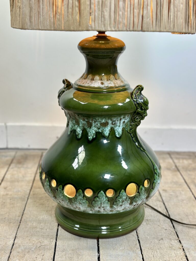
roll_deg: -1.3
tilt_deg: -16.1
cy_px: 130
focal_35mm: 48
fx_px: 362
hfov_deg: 30.3
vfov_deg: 39.7
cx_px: 98
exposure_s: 1/100
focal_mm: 6.86
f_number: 1.78
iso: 64
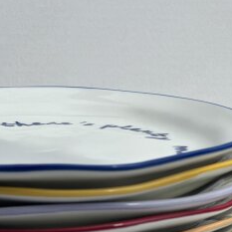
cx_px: 132
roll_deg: -2.3
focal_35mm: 117
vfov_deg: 14.8
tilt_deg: -11.4
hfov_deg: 14.9
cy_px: 178
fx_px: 887
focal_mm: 9
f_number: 2.8
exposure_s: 1/1130
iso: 32
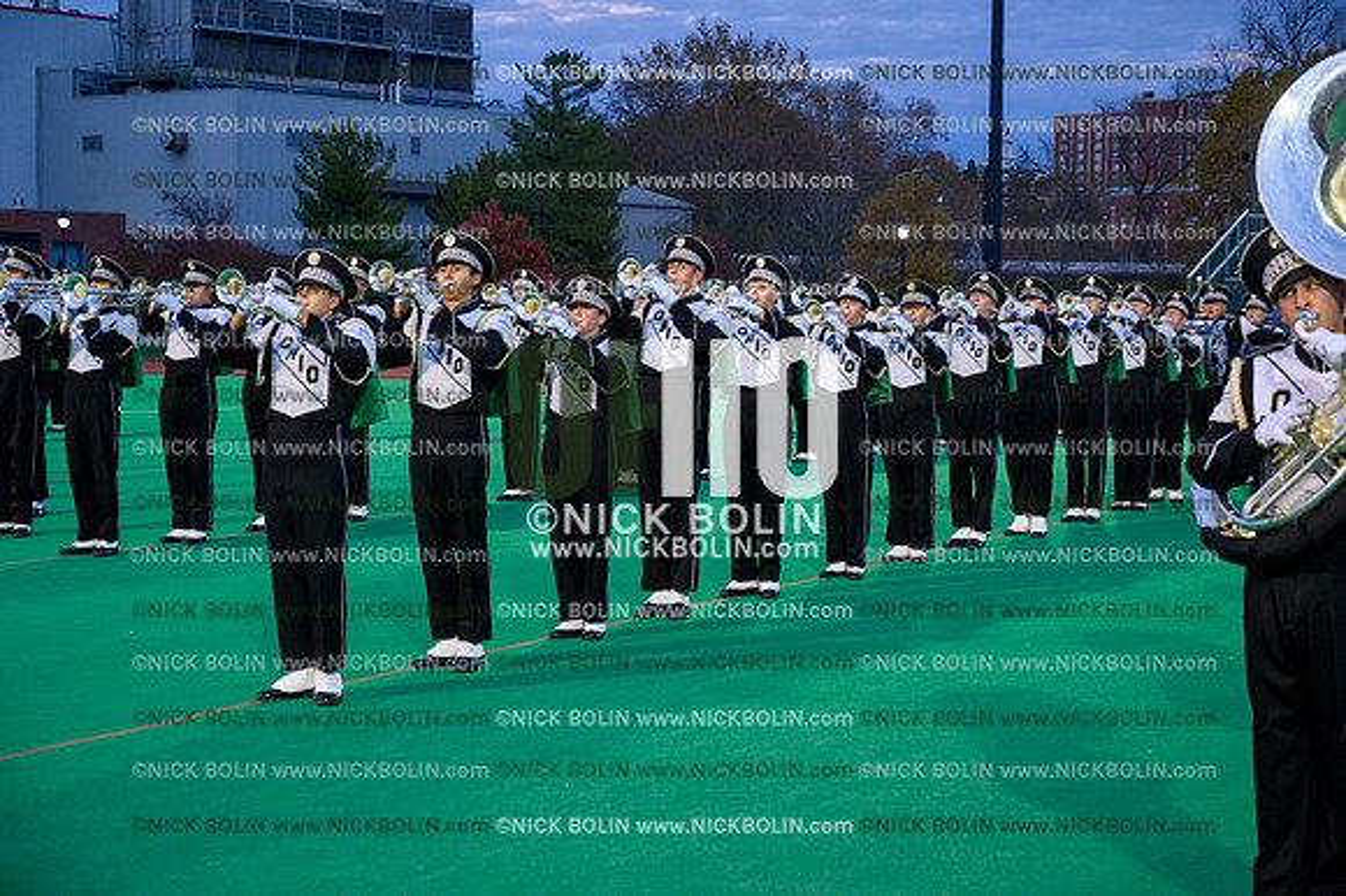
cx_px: 673
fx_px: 2616
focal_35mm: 70
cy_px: 448
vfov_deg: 19.4
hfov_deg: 28.9
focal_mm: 70
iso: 1600
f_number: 5
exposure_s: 1/250
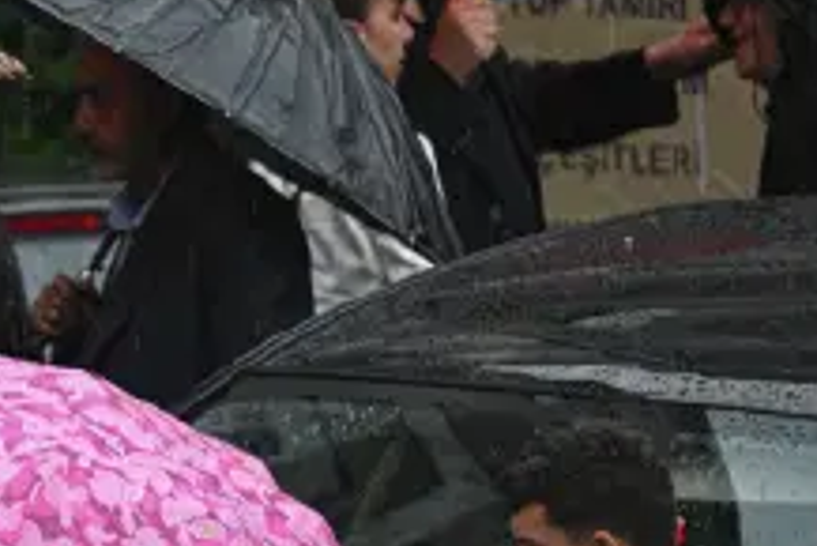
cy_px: 659
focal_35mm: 857
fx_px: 19461
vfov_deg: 1.6
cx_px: -817
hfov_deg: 2.4
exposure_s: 1/500
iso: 640
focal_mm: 200
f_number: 2.8
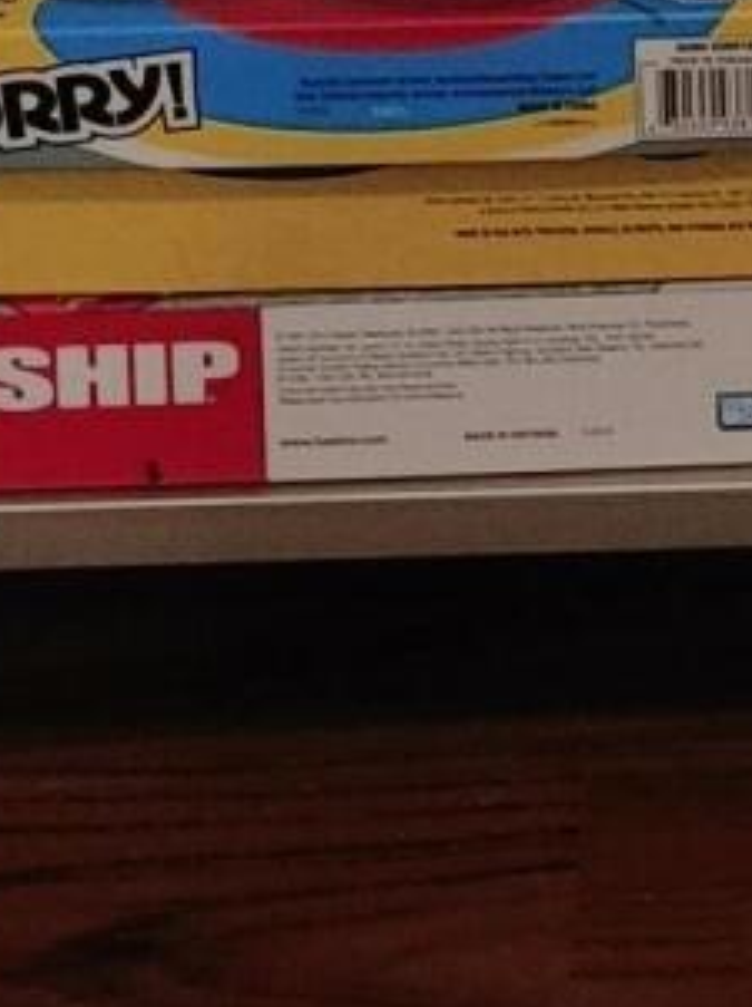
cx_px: 959
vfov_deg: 9.2
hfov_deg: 8.5
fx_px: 5022
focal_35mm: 173
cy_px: -2004
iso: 300
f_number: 1.8
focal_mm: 5.58
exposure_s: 1/20
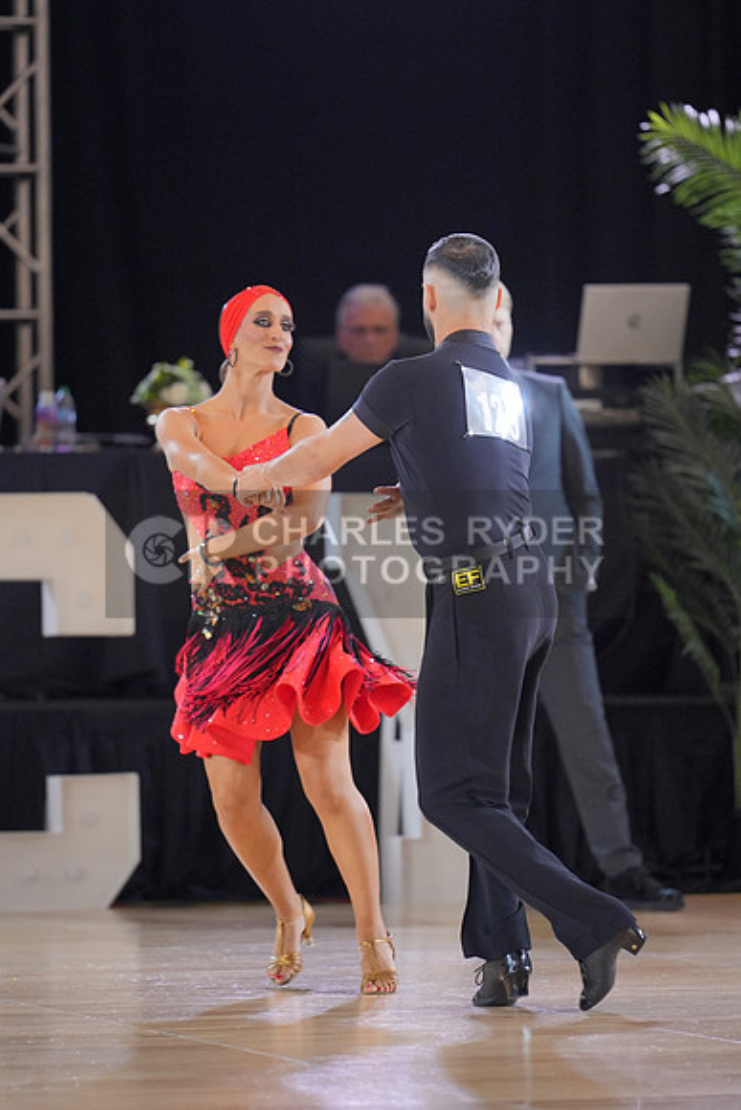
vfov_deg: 9.1
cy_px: 555
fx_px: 6942
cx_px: 370
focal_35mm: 225
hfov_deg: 6.1
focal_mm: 150
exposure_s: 1/500
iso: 1250
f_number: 2
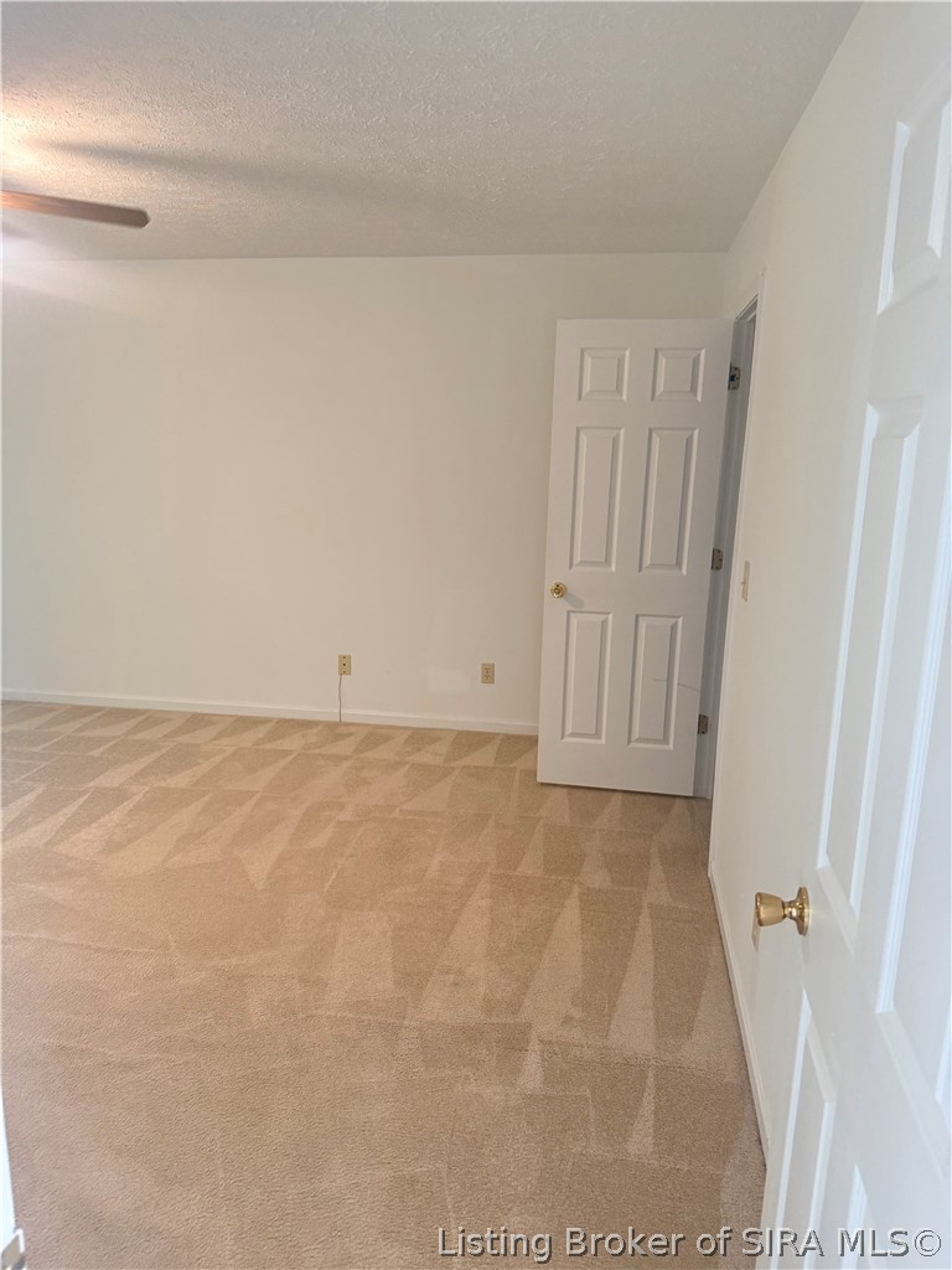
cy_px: 635
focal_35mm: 24
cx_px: 476
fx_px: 880
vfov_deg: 71.6
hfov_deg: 56.8
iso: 250
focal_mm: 6.76
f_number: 1.78
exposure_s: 1/60
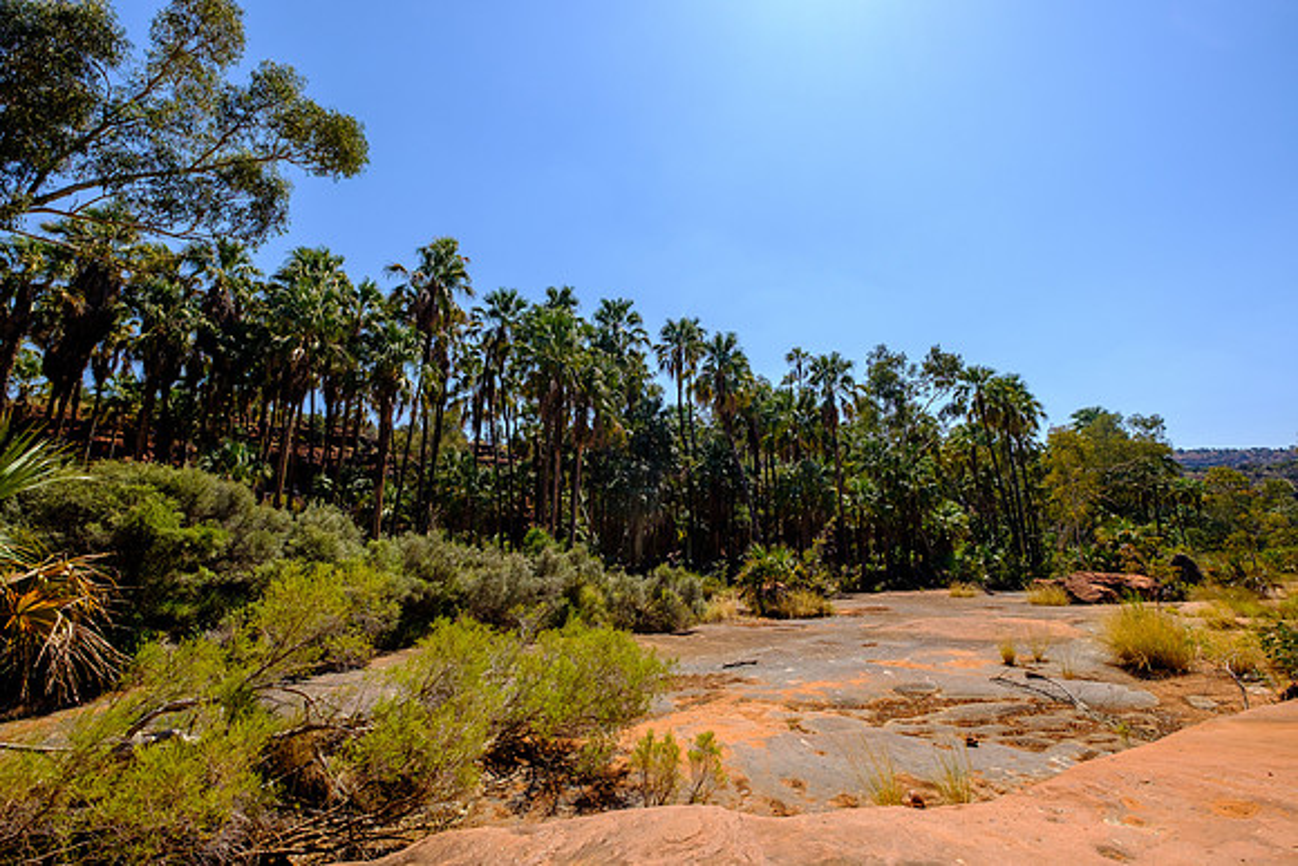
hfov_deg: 100.4
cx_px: 649
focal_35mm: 15
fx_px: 541
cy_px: 433
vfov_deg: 77.4
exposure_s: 1/1100
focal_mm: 10
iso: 200
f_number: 5.6
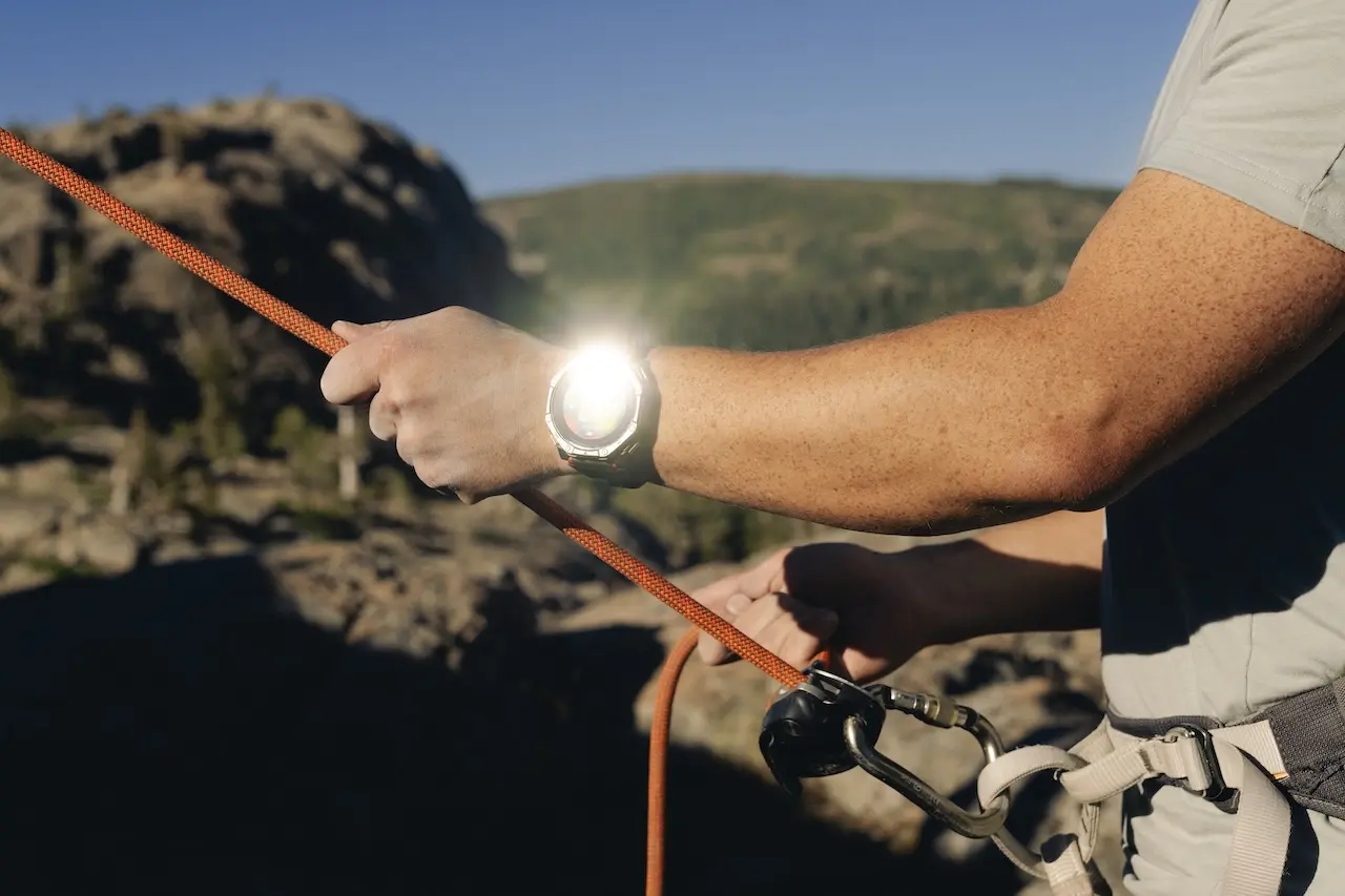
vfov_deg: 22.3
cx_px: 672
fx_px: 2279
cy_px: 448
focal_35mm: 61
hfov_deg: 32.9
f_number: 8
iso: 400
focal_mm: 61
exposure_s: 1/2000
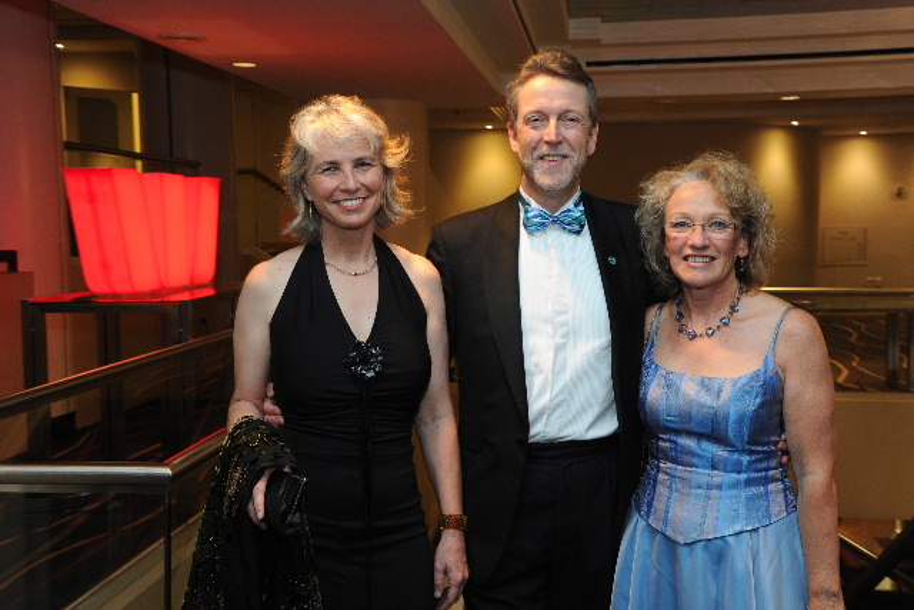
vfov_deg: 30.5
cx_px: 457
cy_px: 305
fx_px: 1117
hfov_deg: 44.5
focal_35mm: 44
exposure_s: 1/25
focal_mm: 44
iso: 2000
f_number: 8
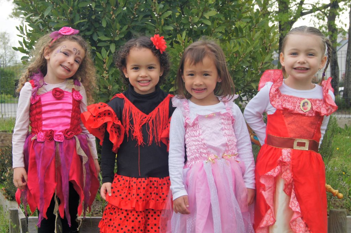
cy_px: 116
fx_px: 438
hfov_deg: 43.6
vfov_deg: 29.8
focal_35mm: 45
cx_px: 176
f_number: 8
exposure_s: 1/160
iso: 200
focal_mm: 30
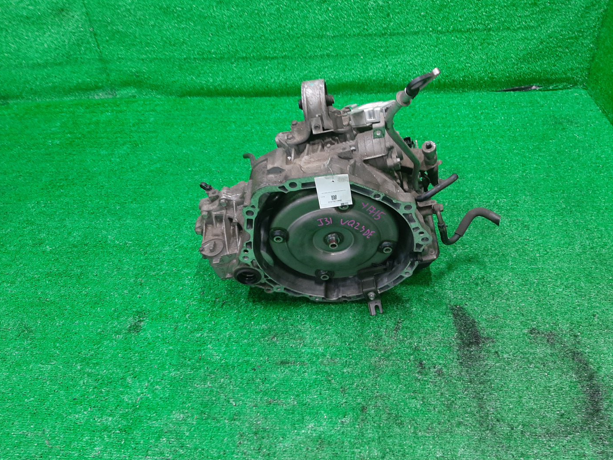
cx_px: 306
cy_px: 228
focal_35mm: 27
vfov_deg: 51.3
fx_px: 478
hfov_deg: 65.3
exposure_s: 1/50
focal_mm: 3.93
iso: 187
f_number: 1.7
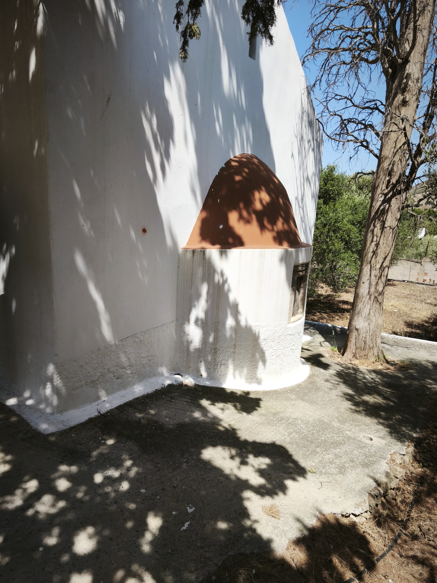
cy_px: 292
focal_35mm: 23
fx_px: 387
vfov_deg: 73.9
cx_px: 218
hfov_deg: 58.9
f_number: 1.7
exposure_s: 1/2056
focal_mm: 5.35
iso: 80
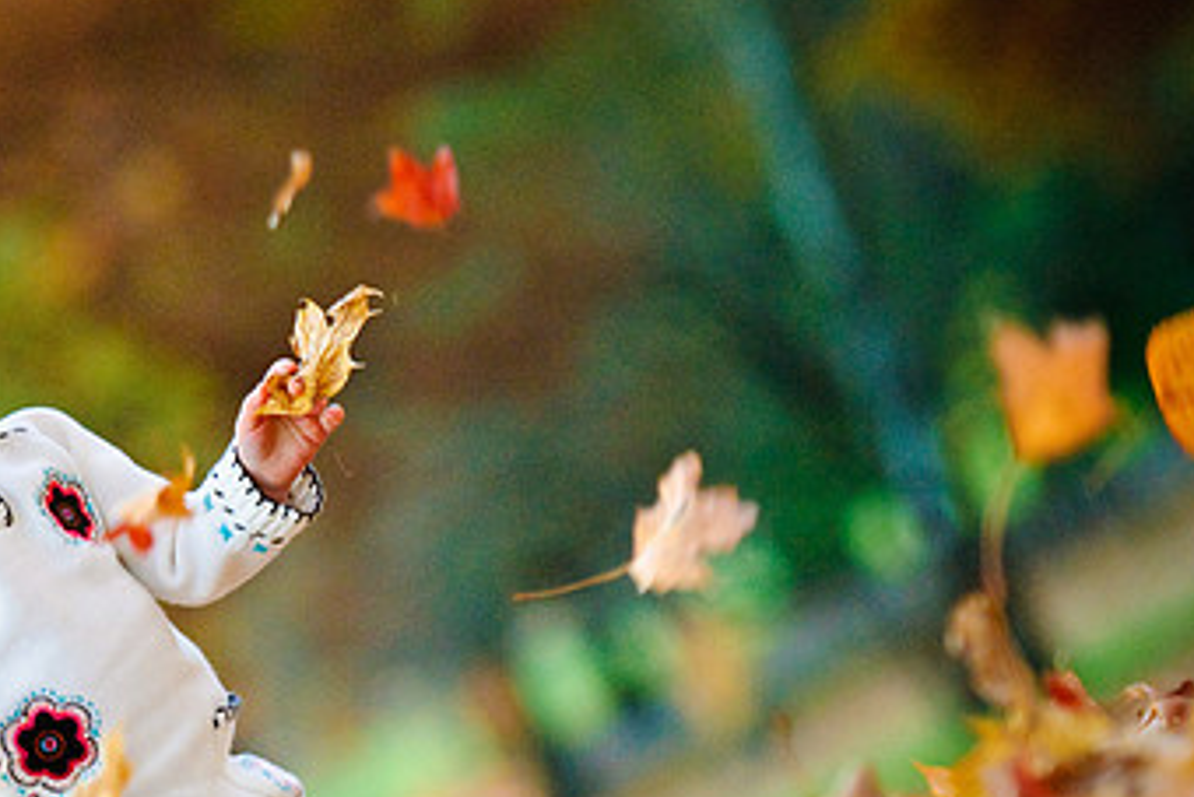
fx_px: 10186
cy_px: 516
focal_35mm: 307
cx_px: 327
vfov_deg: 4.5
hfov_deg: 6.7
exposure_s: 1/200
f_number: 2.8
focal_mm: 120
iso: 400
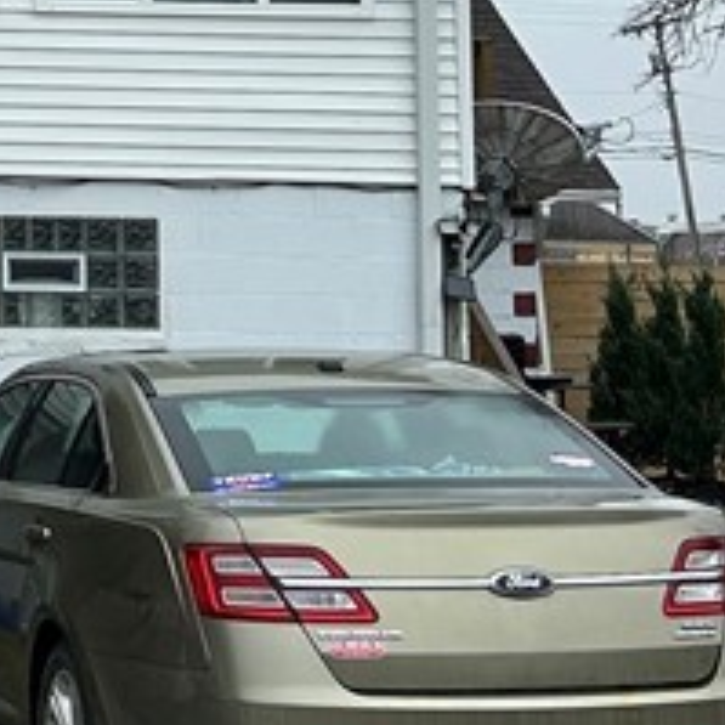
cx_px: -368
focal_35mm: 118
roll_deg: -0.7
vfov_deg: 14.5
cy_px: -47
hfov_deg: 13.9
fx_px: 2796
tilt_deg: +5.4
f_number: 1.5
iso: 50
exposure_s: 1/1621
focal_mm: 5.7
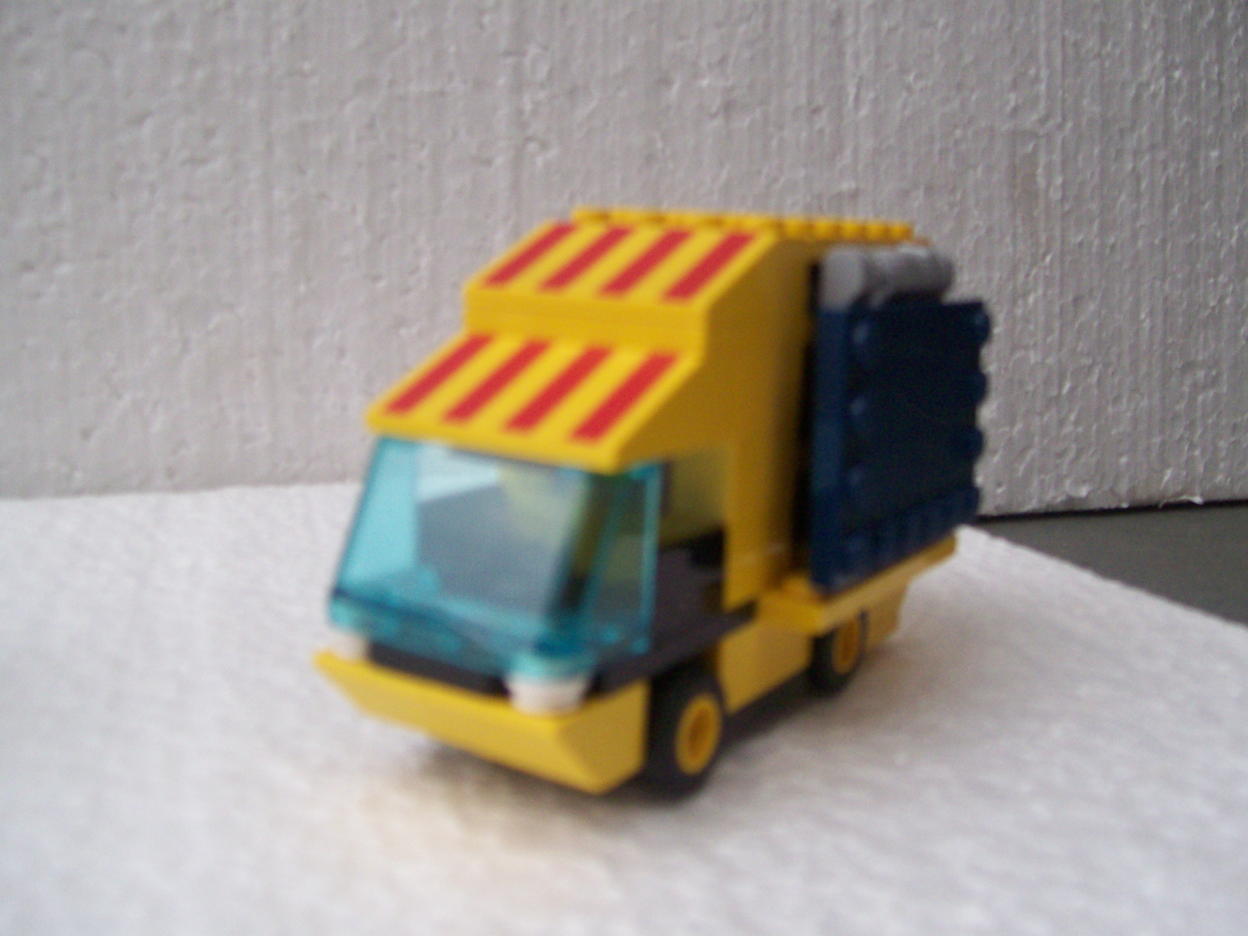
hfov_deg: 51.4
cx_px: 624
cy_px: 468
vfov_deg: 39.7
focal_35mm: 36
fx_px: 1298
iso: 160
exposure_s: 1/767
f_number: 2.7
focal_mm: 6
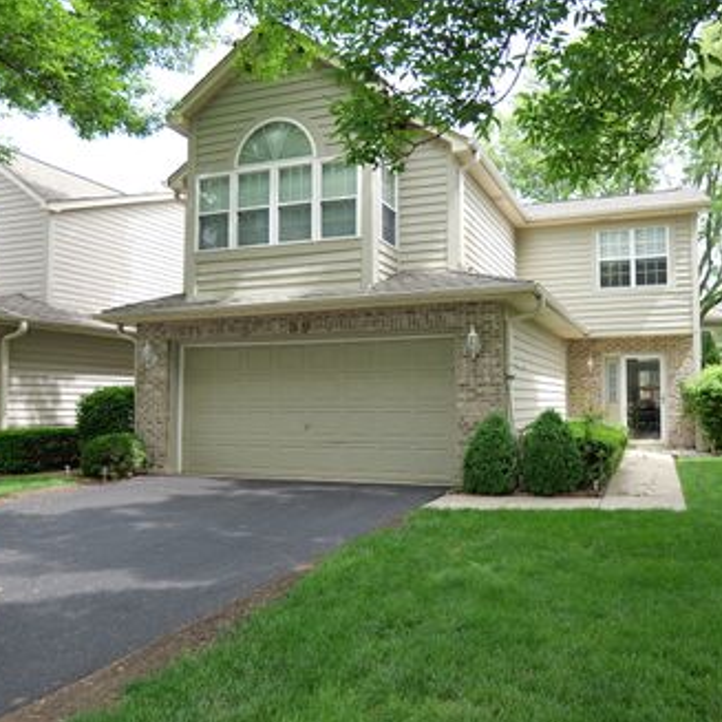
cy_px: 365
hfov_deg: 60.2
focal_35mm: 26
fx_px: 614
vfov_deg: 60.9
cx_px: 450
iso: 100
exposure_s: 1/125
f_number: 3.5
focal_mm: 20
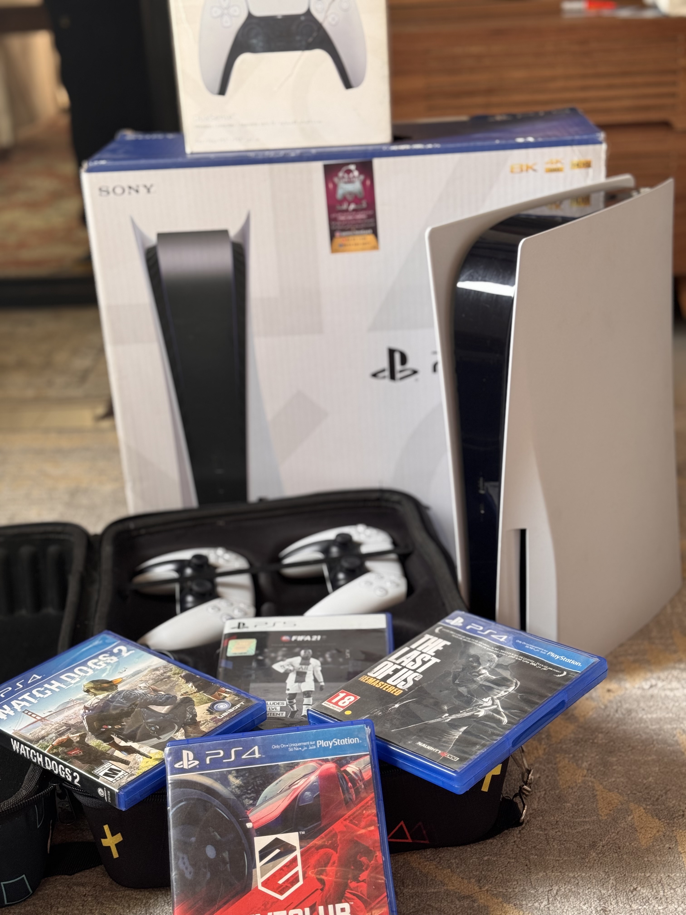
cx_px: 343
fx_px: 1268
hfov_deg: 30.3
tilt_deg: -23.0
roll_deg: +3.7
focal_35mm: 48
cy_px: 458
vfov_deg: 39.7
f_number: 1.78
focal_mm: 6.76
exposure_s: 1/71
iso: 100
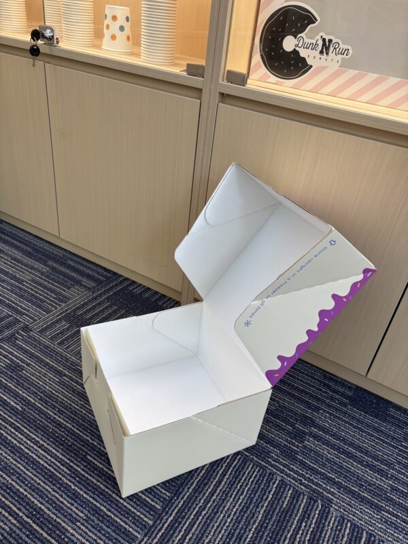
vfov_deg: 67.3
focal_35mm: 26
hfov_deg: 53.1
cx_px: 204
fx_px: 409
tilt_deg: -32.5
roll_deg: -7.5
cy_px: 272
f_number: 1.6
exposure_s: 1/100
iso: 125
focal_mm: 5.96
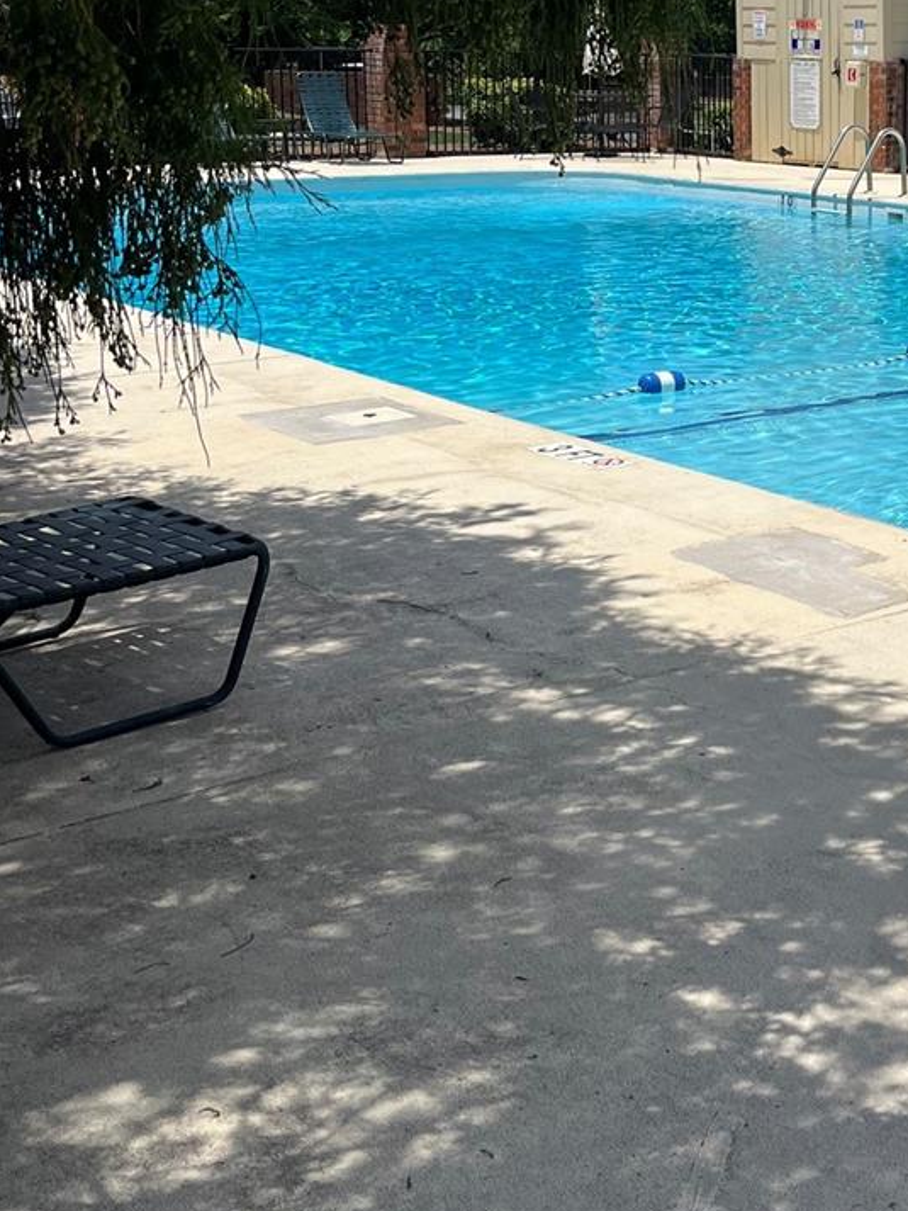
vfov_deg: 34.2
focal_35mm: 56
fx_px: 1958
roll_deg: -0.4
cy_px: 447
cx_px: 866
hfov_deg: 25.1
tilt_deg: -12.1
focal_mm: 5.1
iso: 50
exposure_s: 1/7874
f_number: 1.6
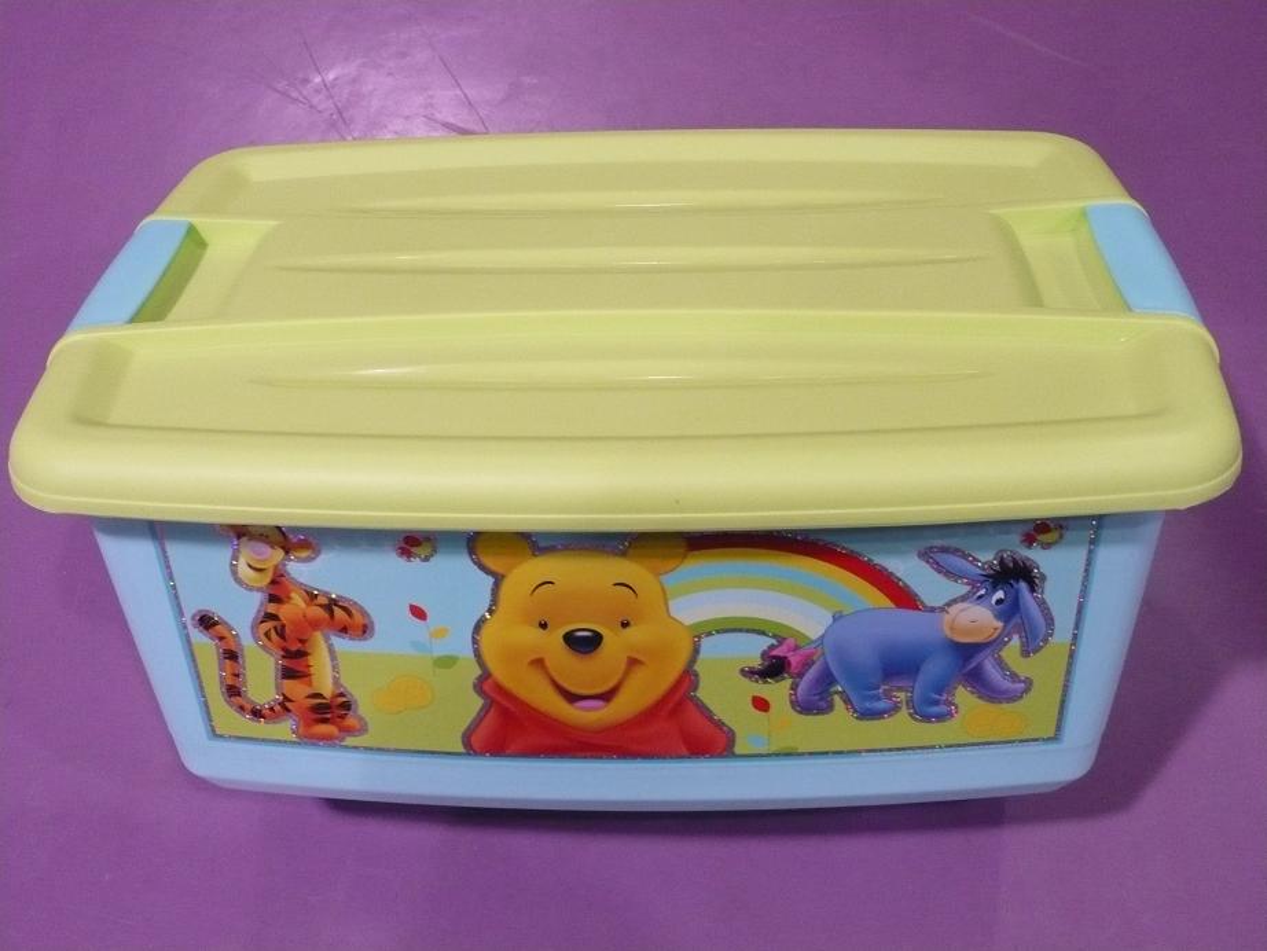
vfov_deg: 33.6
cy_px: 476
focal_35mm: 43
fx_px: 1574
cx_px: 634
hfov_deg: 43.8
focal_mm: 7
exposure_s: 1/30
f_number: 3.4
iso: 400
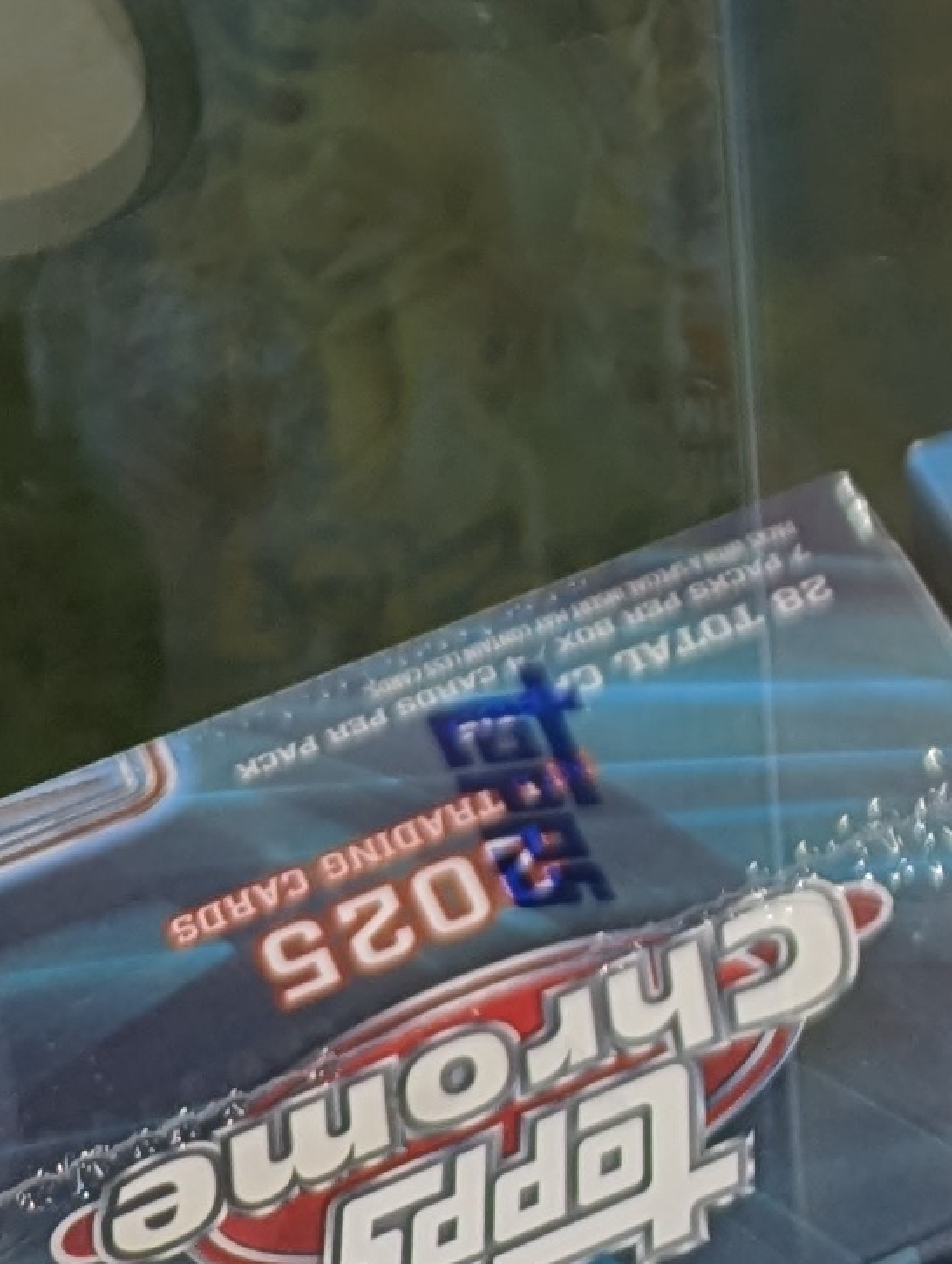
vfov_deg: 11.6
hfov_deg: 10.5
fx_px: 4937
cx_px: 1536
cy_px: -1881
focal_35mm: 135
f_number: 1.85
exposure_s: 1/40
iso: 49
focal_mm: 6.81
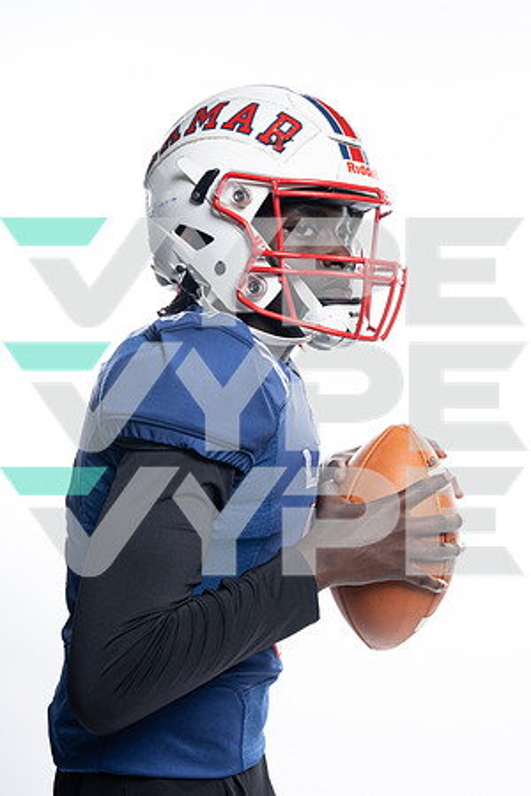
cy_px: 398
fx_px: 1084
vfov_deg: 40.3
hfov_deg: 27.5
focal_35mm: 49
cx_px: 266
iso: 200
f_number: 5.6
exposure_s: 1/250
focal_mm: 49
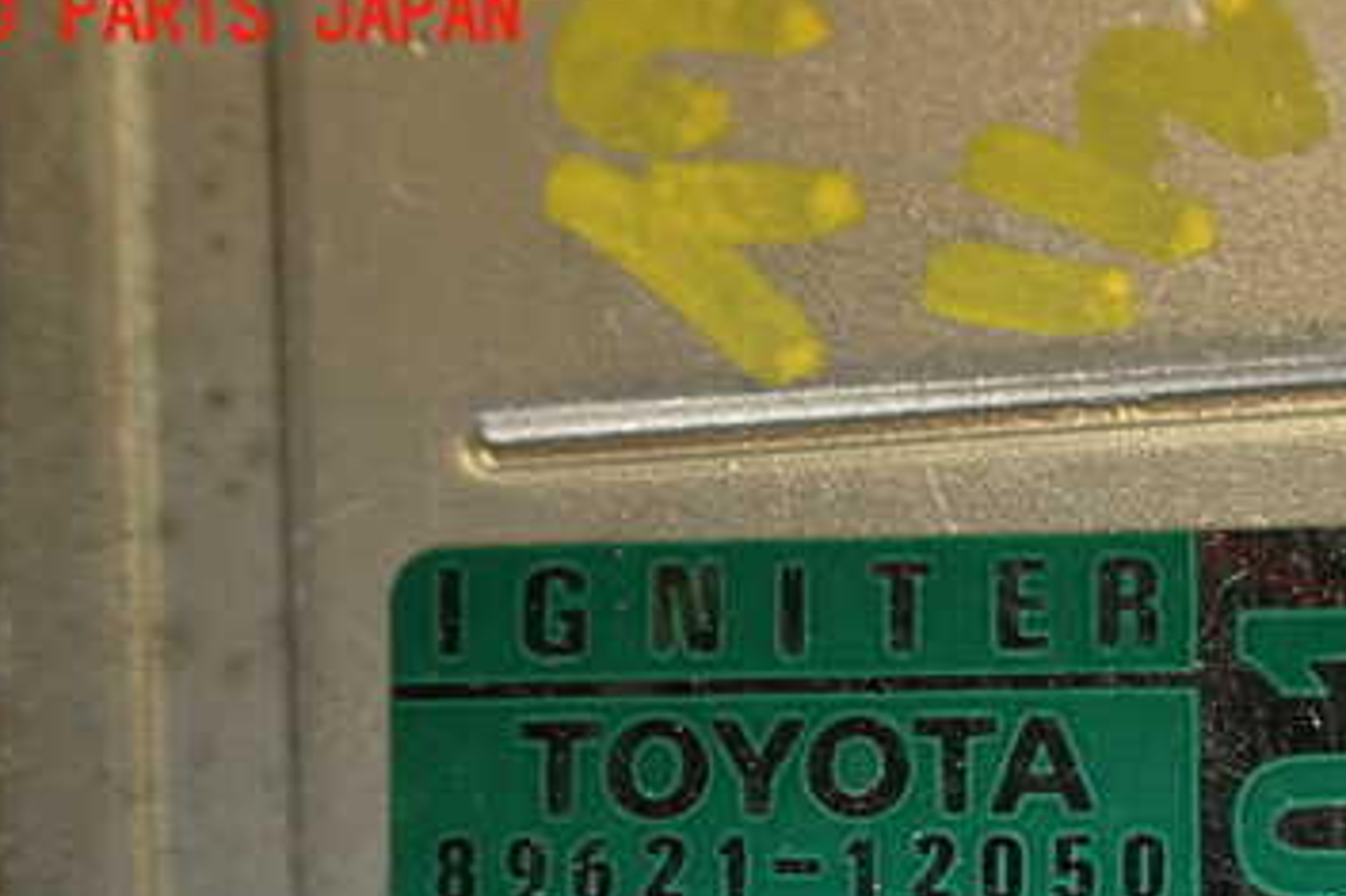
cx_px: 972
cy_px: 827
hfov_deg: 36.8
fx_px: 1981
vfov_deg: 24.7
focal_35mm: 53
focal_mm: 5.4
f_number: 2.3
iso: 200
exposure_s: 1/30
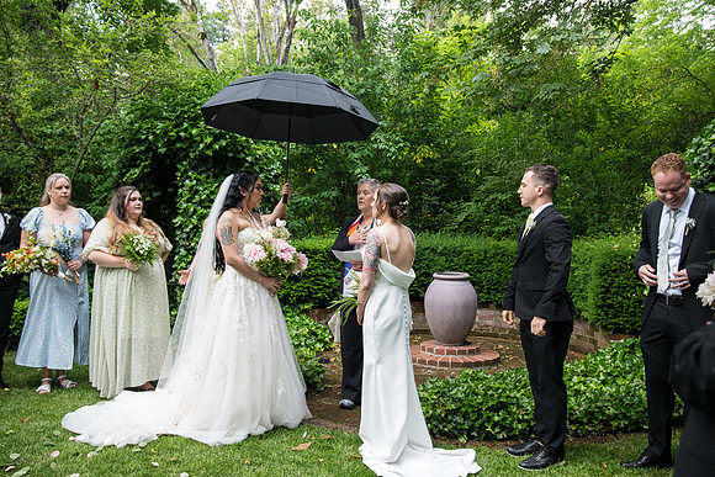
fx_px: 616
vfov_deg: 42.3
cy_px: 238
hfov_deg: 60.3
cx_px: 358
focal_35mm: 31
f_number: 4
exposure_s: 1/400
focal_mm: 31
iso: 1000
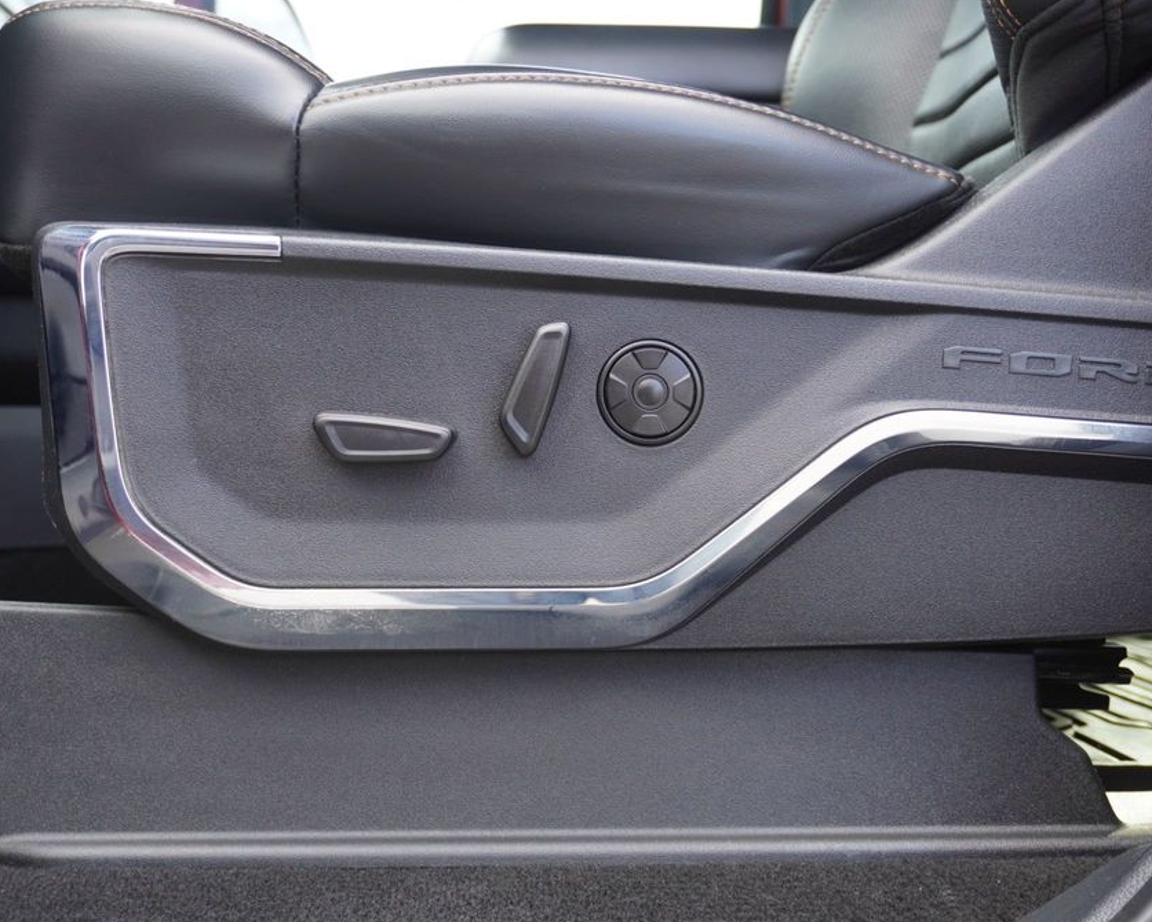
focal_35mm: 47
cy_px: 464
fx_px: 1588
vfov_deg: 32.4
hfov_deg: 39.8
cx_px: 646
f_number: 4.5
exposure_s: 1/160
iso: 640
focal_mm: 27
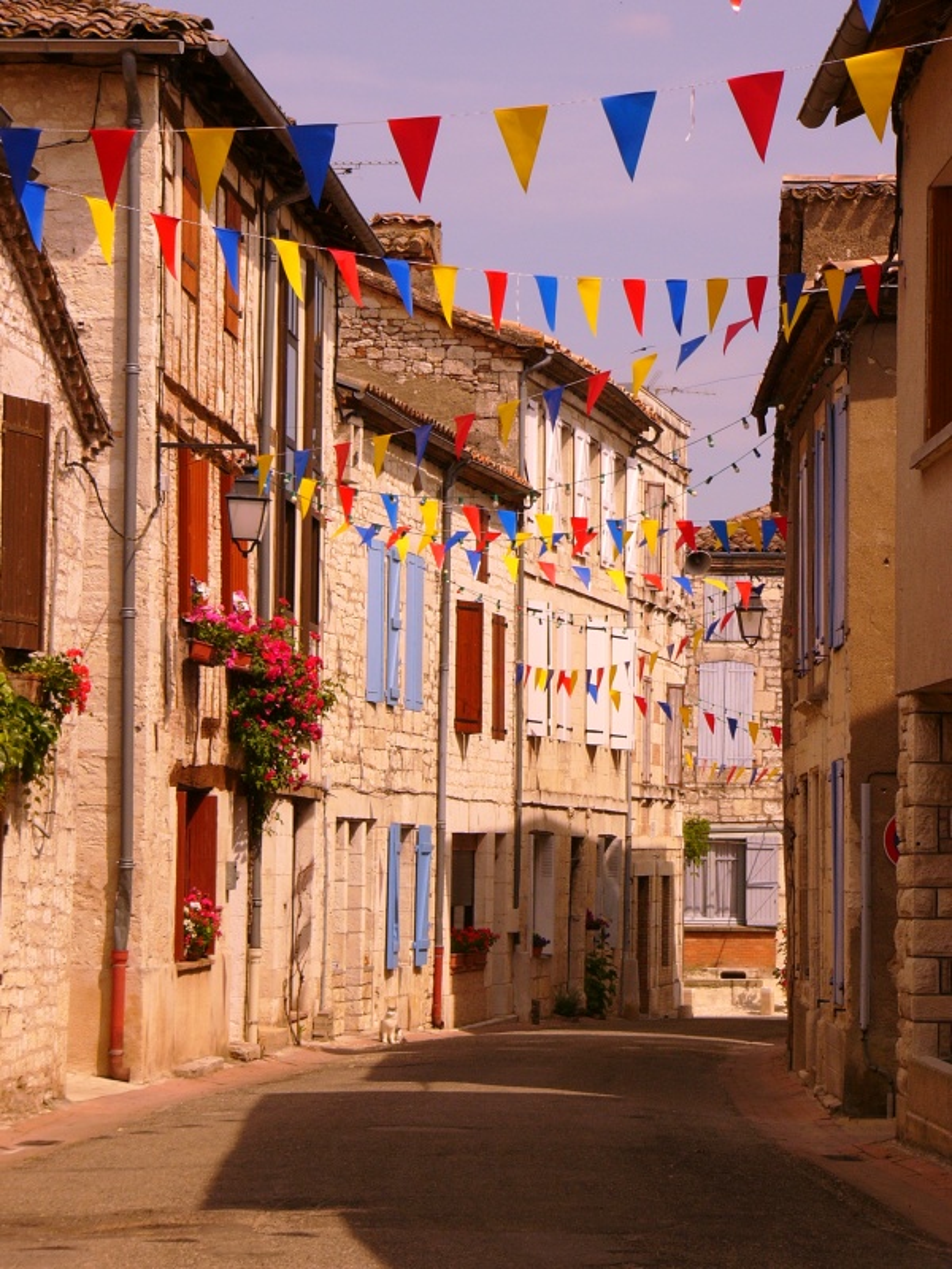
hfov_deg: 13.1
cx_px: 476
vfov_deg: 17.4
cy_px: 634
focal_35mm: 113
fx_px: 4144
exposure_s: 1/800
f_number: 4.6
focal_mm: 18.8
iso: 50
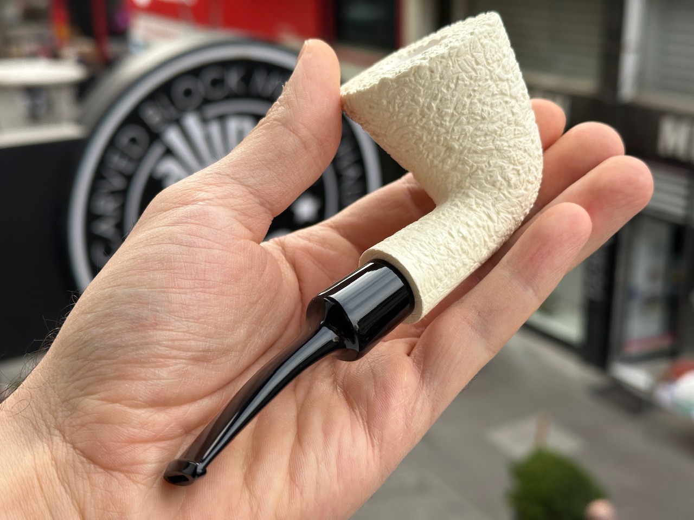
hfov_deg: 39.7
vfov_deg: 30.3
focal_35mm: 48
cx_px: 347
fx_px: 962
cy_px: 260
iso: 64
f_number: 1.78
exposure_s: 1/668
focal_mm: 6.86
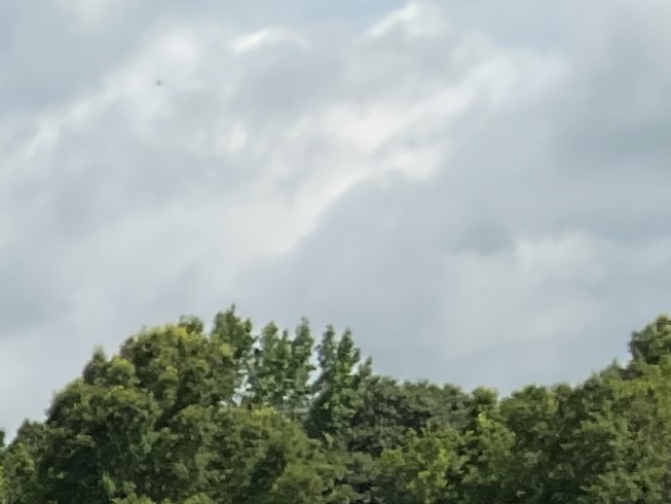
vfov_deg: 7.6
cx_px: -869
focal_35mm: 179
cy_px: 1343
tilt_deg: -9.0
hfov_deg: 9.9
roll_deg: -0.1
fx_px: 3470
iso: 16
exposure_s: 1/2427
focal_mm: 3
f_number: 1.8
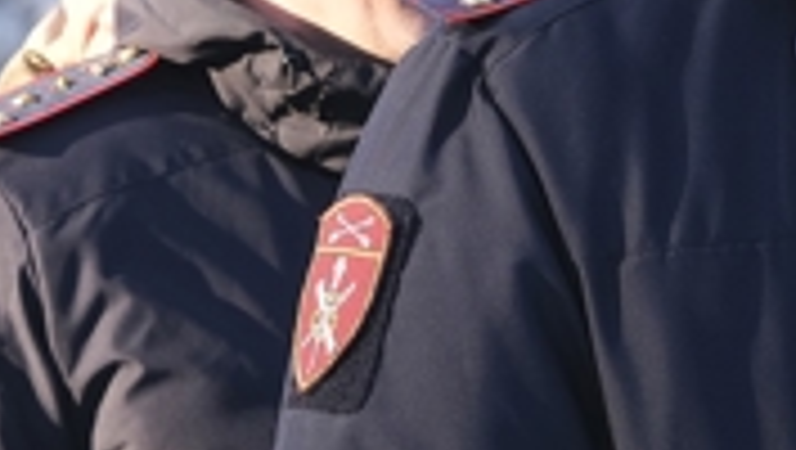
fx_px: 8240
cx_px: 845
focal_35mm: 390
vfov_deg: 3.1
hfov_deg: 5.5
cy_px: 176
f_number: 5.6
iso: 250
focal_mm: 58.6
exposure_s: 1/140
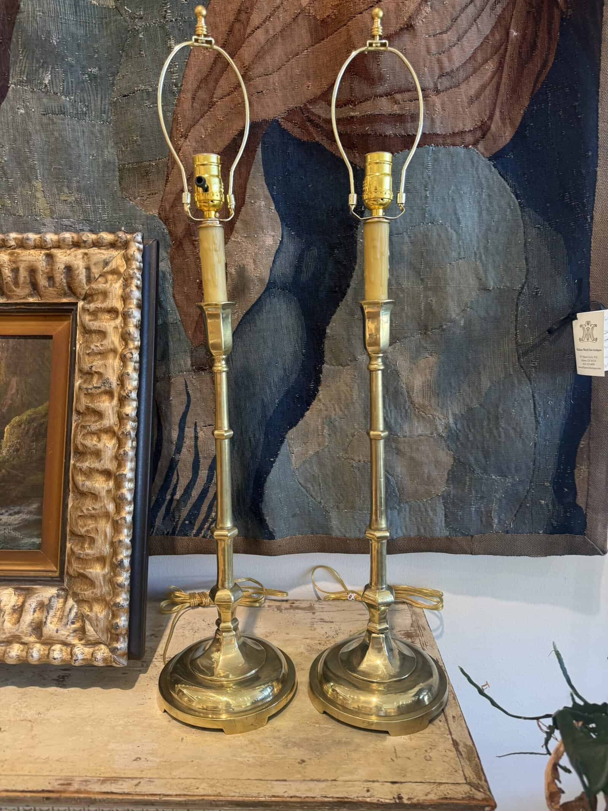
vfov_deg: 71.6
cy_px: 406
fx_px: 562
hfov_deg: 56.8
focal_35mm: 24
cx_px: 304
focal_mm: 6.76
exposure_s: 1/60
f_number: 1.78
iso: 125
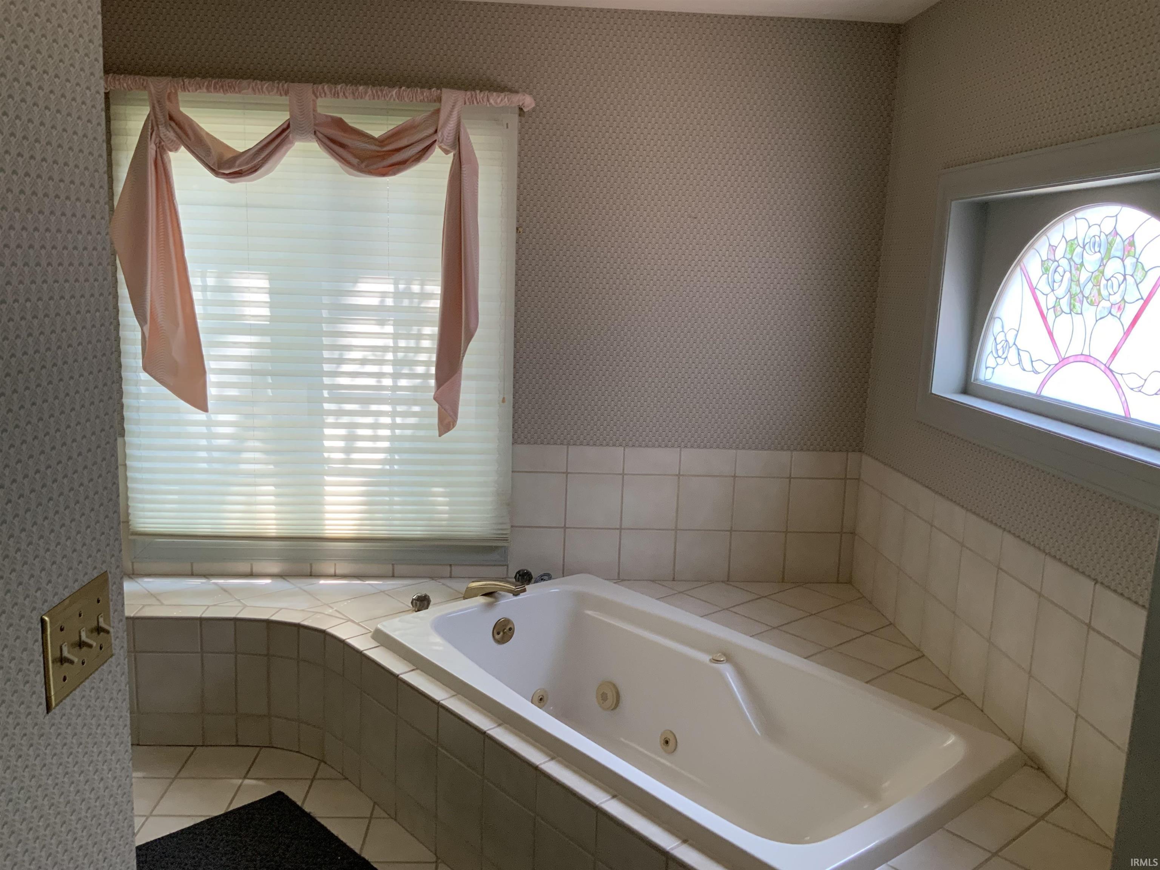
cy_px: 435
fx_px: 972
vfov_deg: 48.2
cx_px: 580
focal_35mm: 29
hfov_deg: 61.7
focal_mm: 3
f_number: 1.8
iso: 64
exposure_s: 1/69
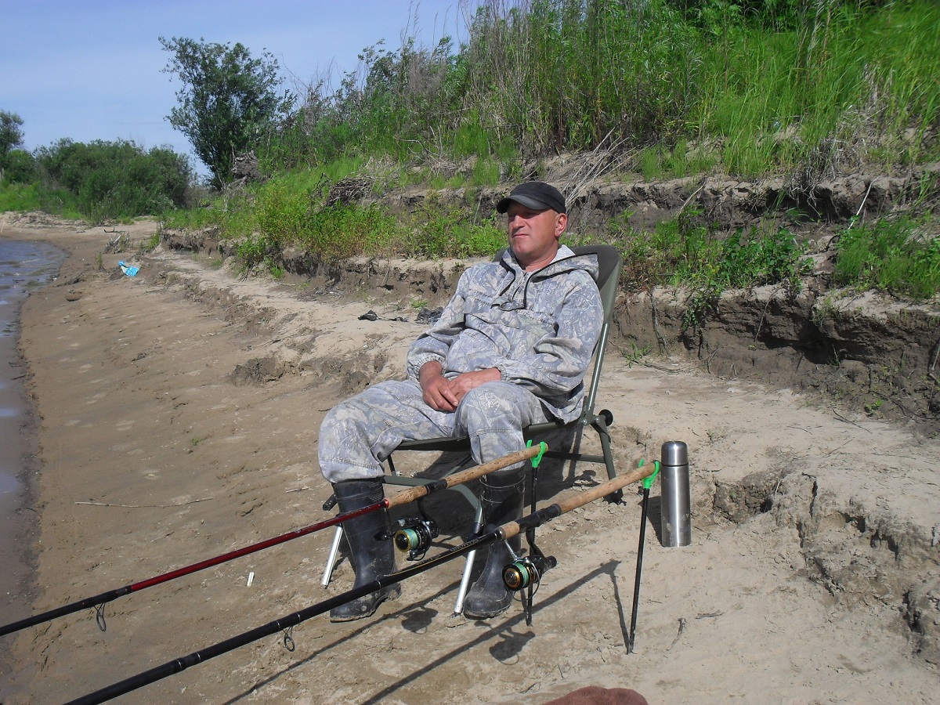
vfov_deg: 40.7
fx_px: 950
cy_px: 352
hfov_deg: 52.6
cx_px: 470
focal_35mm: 35
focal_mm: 6.3
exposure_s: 1/250
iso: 100
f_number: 8.4
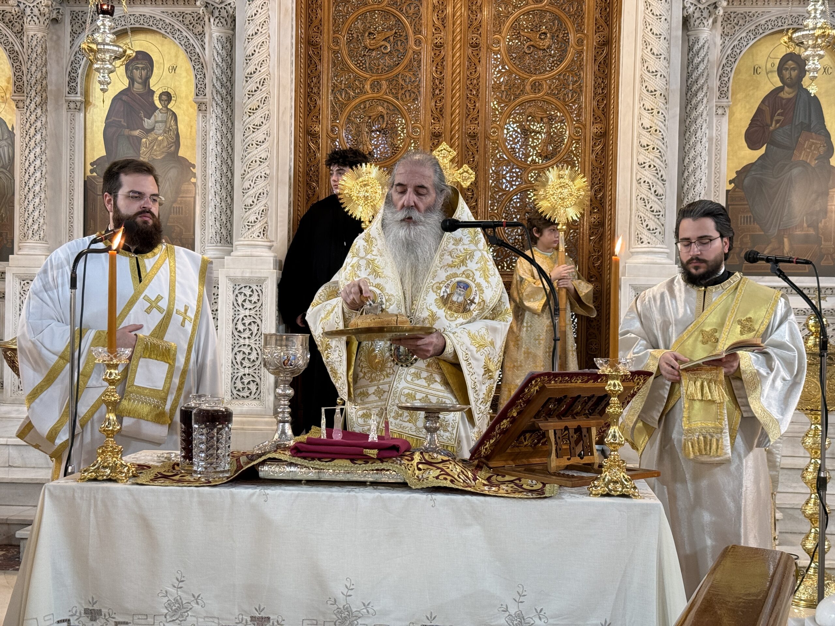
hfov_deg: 39.7
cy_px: 313
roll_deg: -0.5
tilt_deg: +0.0
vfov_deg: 30.3
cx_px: 418
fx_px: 1158
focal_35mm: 48
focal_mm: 6.76
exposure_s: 1/50
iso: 160
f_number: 1.78
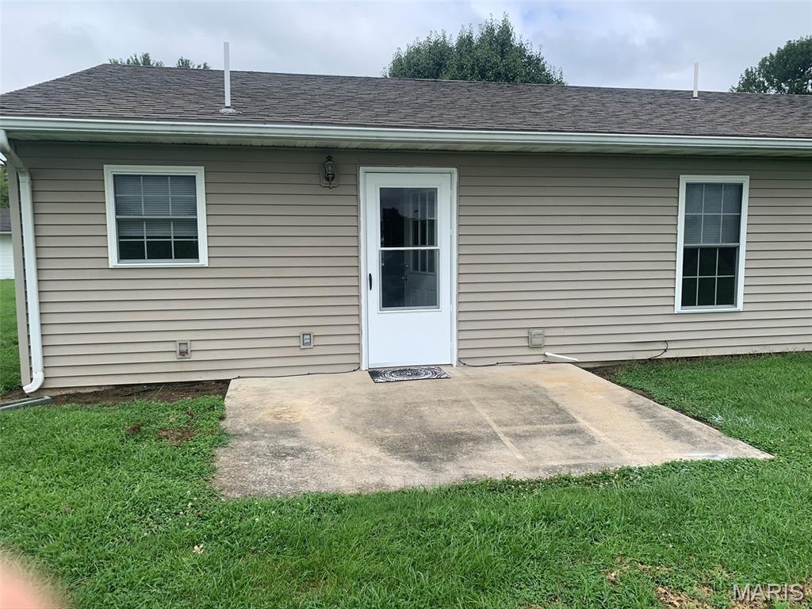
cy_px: 304
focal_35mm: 26
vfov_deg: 53.1
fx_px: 610
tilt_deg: -5.8
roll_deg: +0.6
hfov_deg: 67.3
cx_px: 406
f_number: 1.8
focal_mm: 4.25
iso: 25
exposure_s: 1/1779
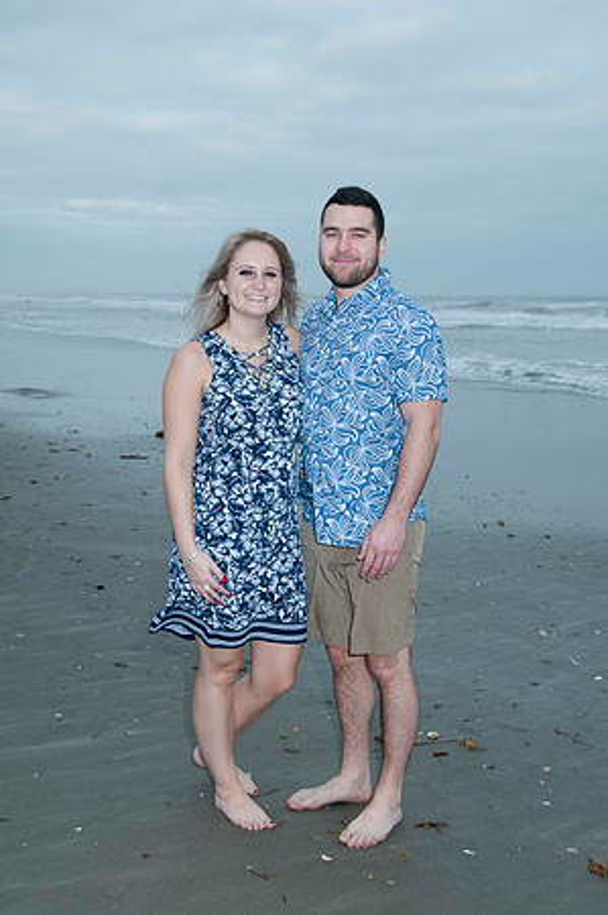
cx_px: 304
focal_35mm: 46
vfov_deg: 42.4
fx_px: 1181
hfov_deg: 28.9
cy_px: 458
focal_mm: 31
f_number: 5.6
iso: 100
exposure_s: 1/125
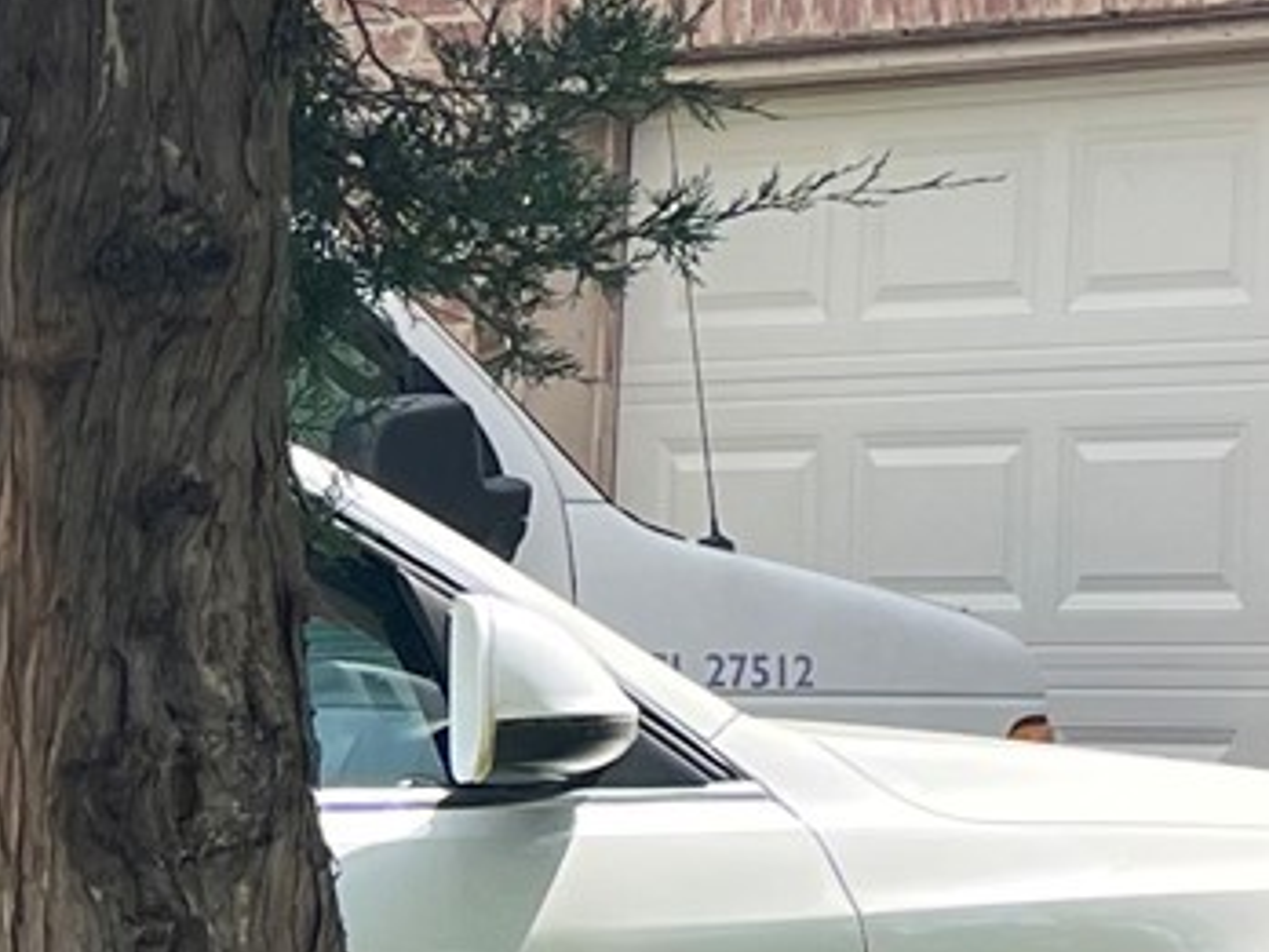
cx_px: 3472
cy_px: 146
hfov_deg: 10.3
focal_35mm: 153
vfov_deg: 9.7
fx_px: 5609
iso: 50
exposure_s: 1/1112
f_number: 1.5
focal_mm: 5.7
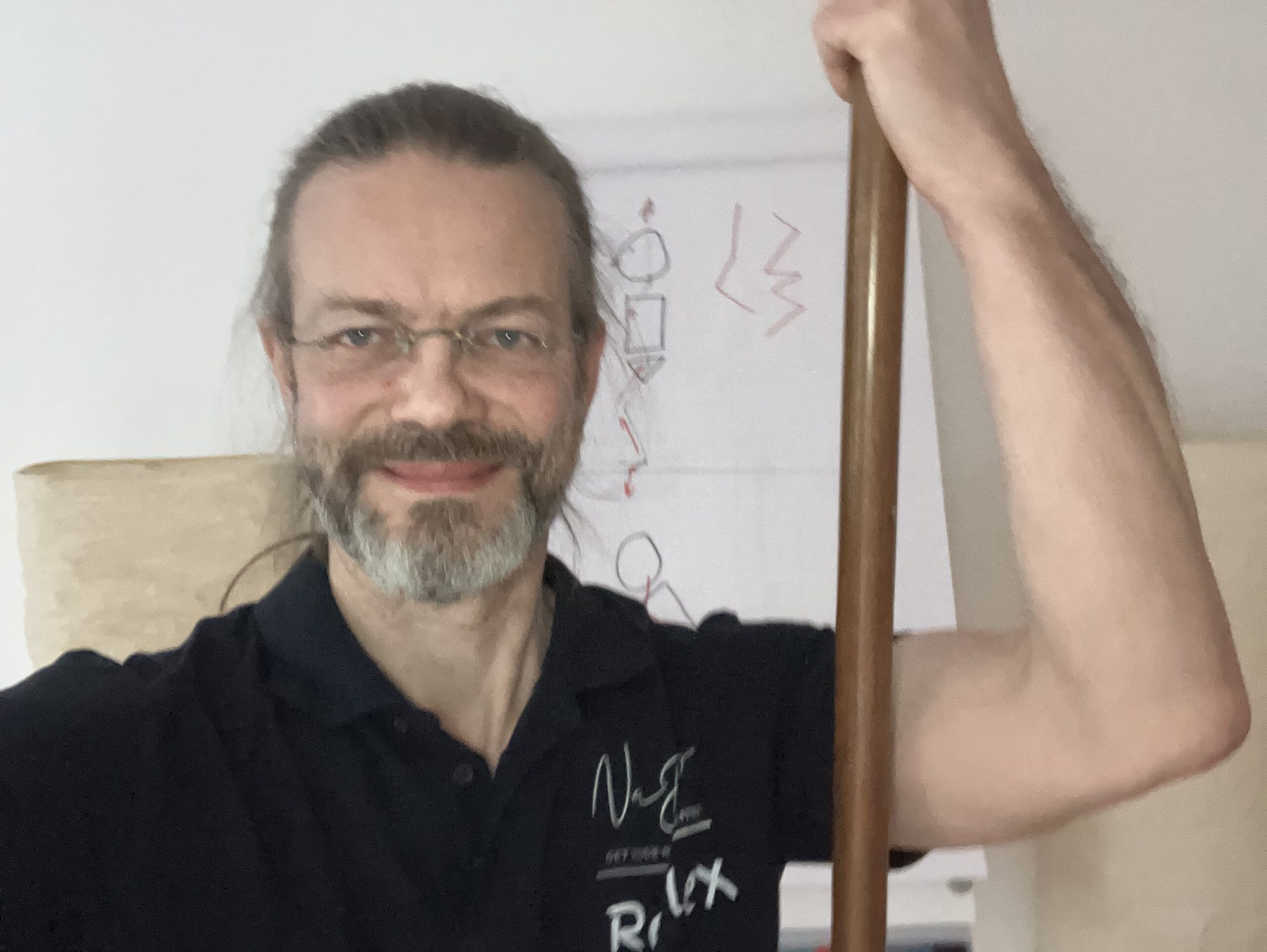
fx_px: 1172
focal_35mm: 32
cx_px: 634
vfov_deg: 44.2
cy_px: 476
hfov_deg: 56.8
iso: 800
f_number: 2.2
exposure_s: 1/30
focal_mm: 2.87
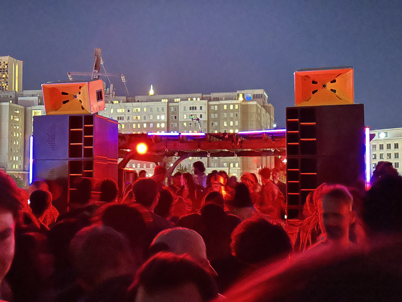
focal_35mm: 48
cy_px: 151
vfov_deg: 30.3
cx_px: 201
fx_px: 557
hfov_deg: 39.7
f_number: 1.78
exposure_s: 1/5
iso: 1600
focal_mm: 6.86
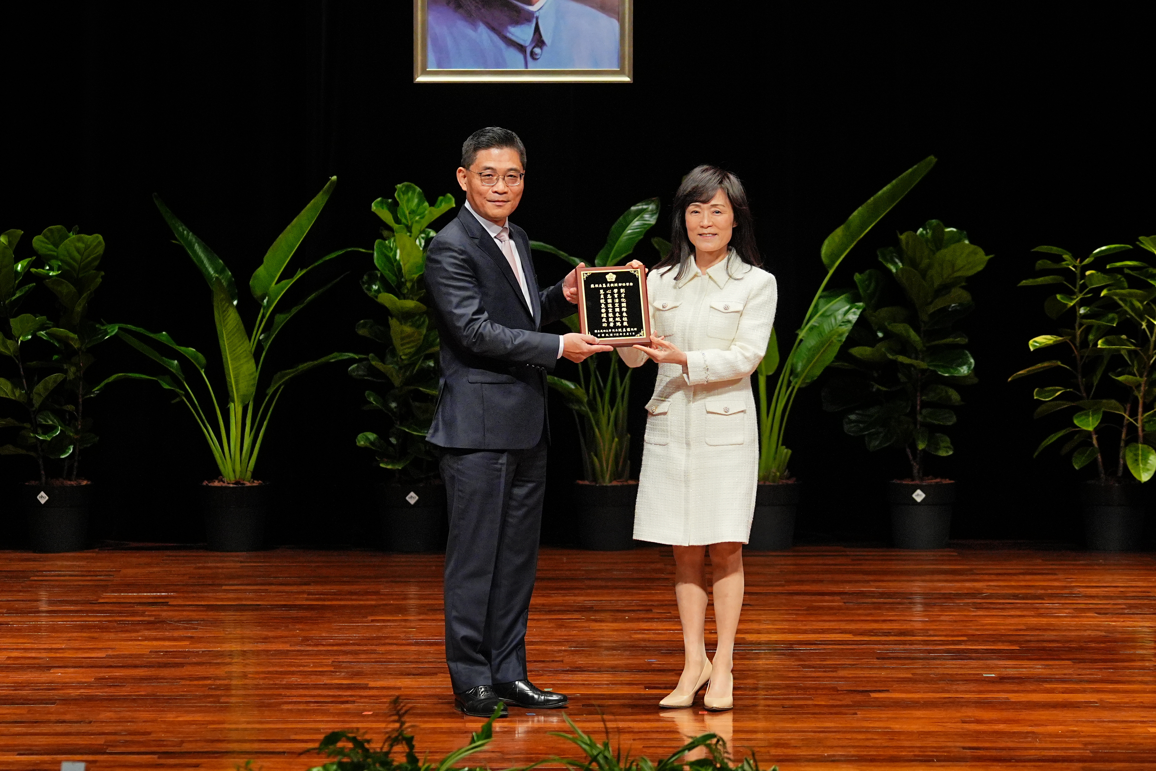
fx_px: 4752
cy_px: 386
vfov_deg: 9.3
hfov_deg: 13.9
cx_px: 578
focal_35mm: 148
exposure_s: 1/500
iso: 1600
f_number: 4
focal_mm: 99
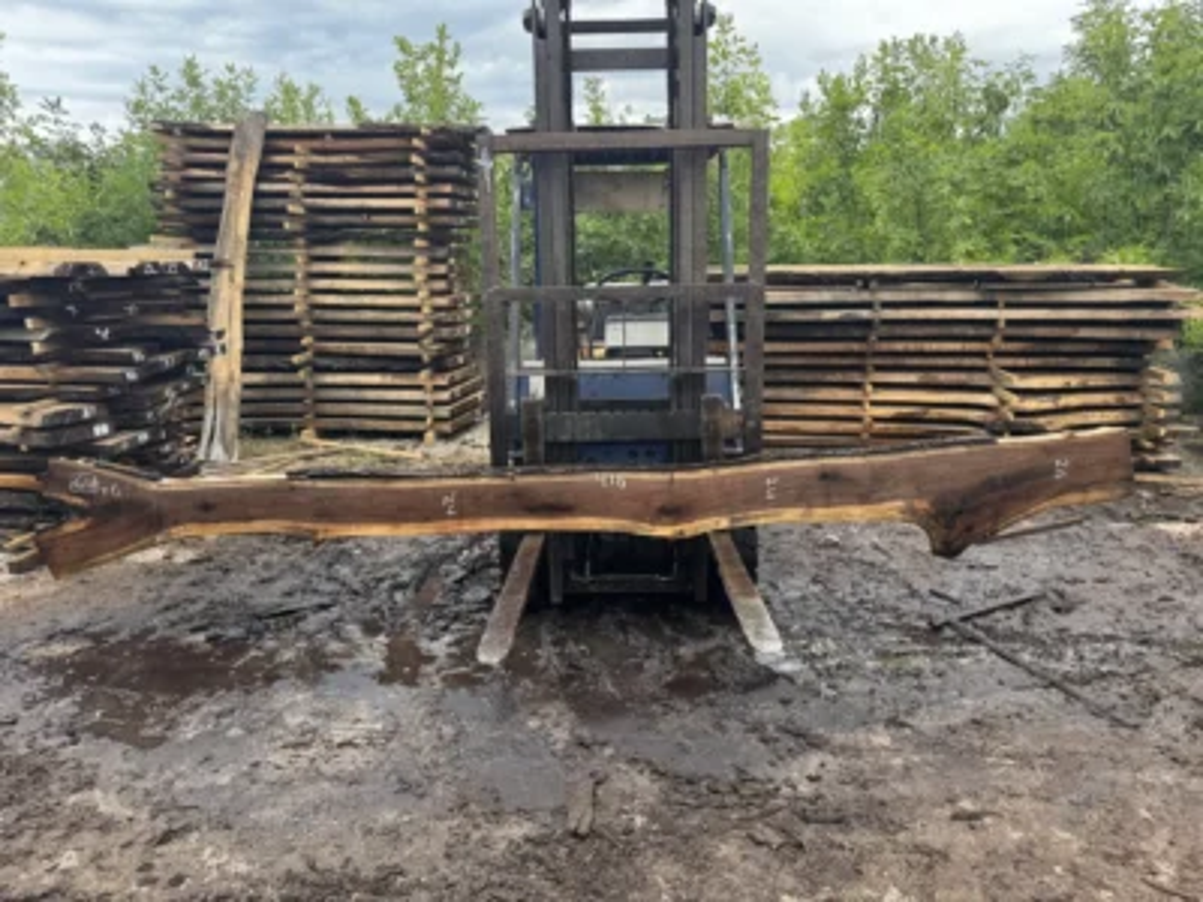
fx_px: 834
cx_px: 602
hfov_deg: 71.6
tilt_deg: -14.3
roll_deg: +1.3
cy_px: 451
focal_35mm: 24
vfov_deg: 56.8
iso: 80
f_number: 1.78
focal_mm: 6.76
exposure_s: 1/196
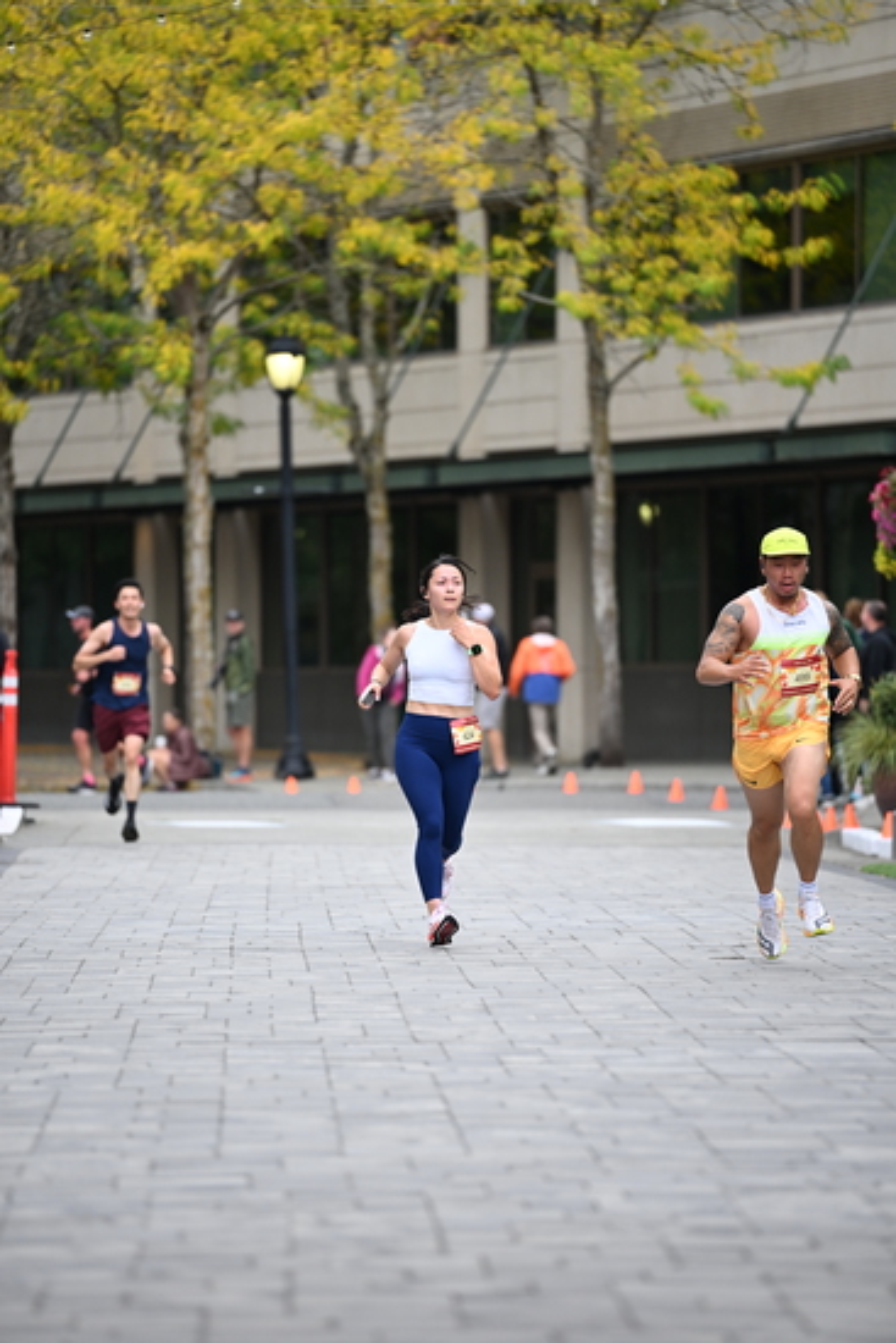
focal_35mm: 200
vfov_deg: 10.3
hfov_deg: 6.9
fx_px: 7461
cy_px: 672
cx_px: 448
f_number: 2.8
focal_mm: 200
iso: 640
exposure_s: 1/2000
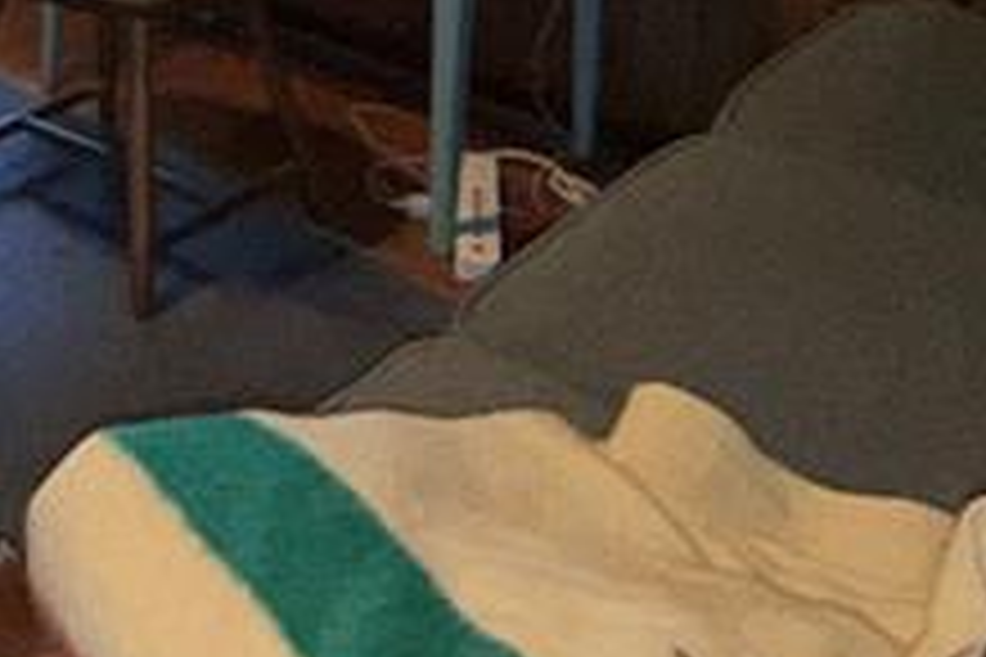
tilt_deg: -8.4
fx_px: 1862
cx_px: -153
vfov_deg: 17.2
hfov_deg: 26.8
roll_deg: +0.0
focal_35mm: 68
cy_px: -446
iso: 100
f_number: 2.2
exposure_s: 1/60
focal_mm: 2.22
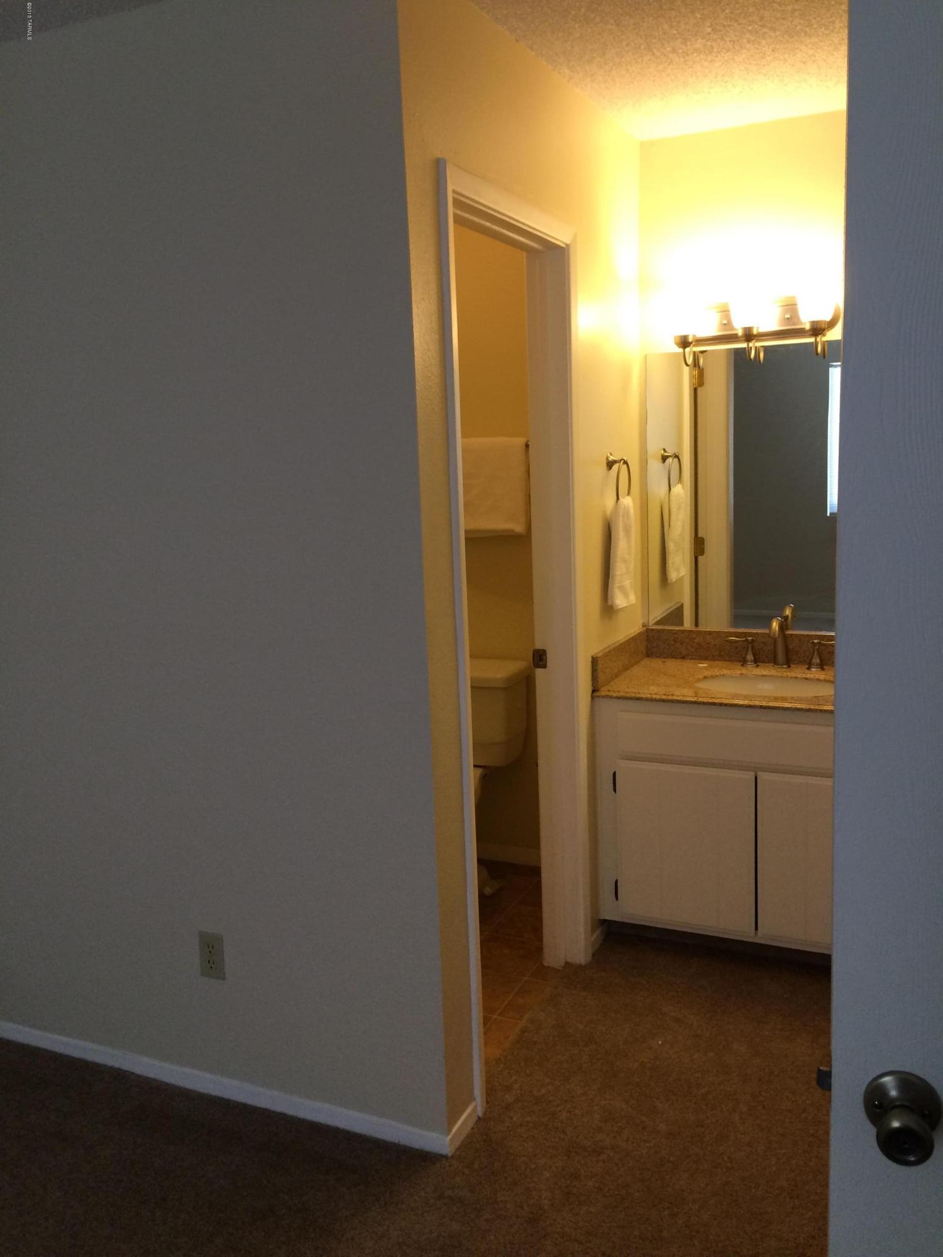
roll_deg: +3.8
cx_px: 472
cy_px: 628
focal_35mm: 29
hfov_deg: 48.2
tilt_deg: -10.4
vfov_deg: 61.7
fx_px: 1053
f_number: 2.2
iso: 50
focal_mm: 4.15
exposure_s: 1/30
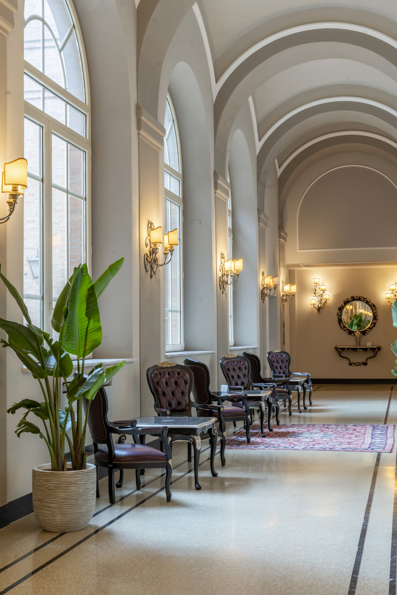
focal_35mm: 52
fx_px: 852
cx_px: 198
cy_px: 298
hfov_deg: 26.2
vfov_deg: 38.5
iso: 200
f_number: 11
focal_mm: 51.5
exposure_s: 1/6
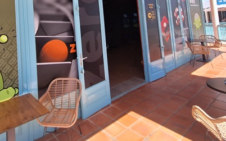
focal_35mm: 24
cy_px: 13
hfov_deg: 73.5
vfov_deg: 45.9
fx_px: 148
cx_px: 84
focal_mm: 1.74
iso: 40
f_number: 2.2
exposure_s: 1/785
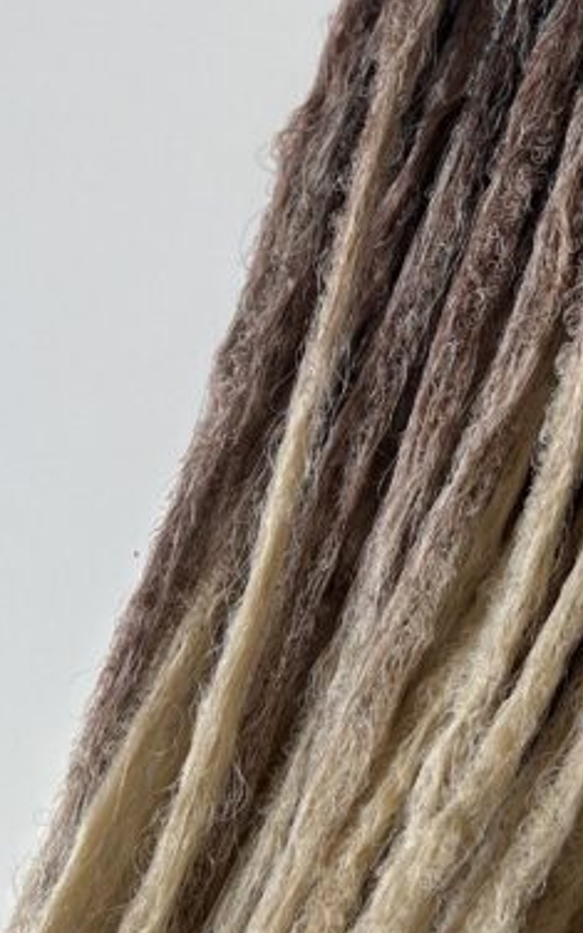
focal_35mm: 75
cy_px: 171
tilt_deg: -68.4
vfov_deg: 26.9
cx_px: 625
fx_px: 1907
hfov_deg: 16.9
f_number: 1.5
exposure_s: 1/121
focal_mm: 5.7
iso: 80
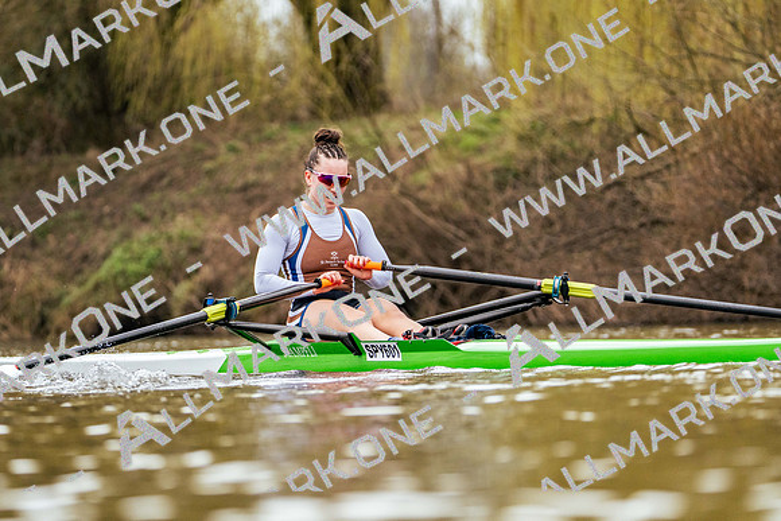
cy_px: 260
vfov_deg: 4.5
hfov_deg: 6.7
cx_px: 390
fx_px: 6640
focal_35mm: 306
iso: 2500
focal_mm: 306
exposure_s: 1/2000
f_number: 6.3
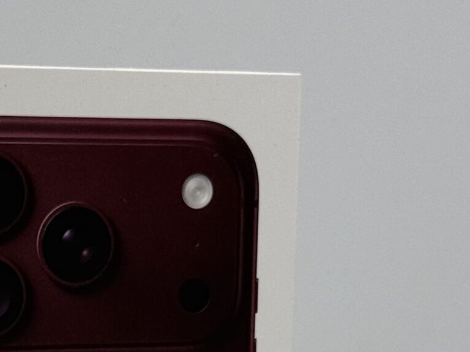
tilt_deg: -7.3
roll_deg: -0.5
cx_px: 64
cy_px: 497
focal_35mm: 160
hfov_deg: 12.3
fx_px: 2172
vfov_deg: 9.1
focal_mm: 6.76
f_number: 1.78
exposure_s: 1/855
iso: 64
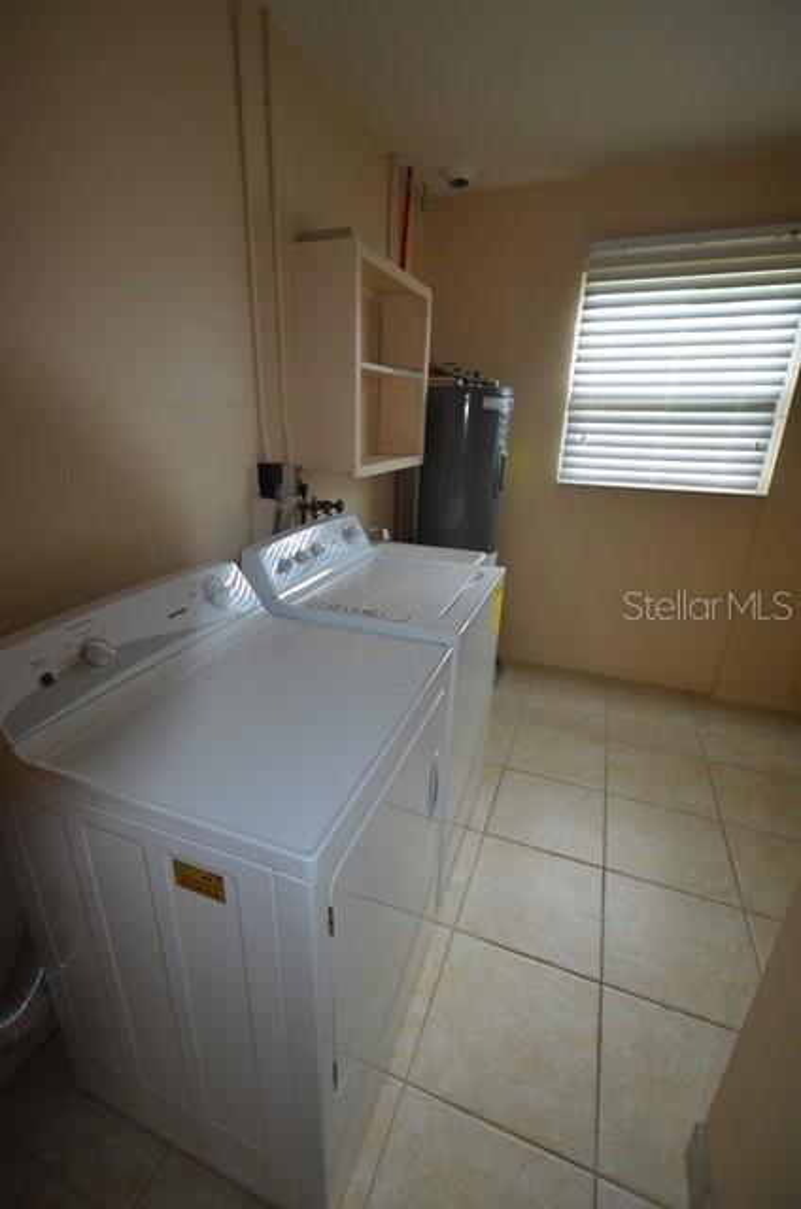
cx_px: 400
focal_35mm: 15
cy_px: 604
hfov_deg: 77.1
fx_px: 503
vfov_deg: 100.5
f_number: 3.5
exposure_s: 1/60
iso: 400
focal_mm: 10
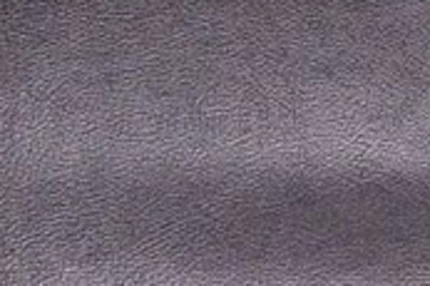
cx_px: 701
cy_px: 297
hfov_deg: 10.5
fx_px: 2231
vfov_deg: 7.3
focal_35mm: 187
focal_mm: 21
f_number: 8
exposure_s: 1/200
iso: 1600
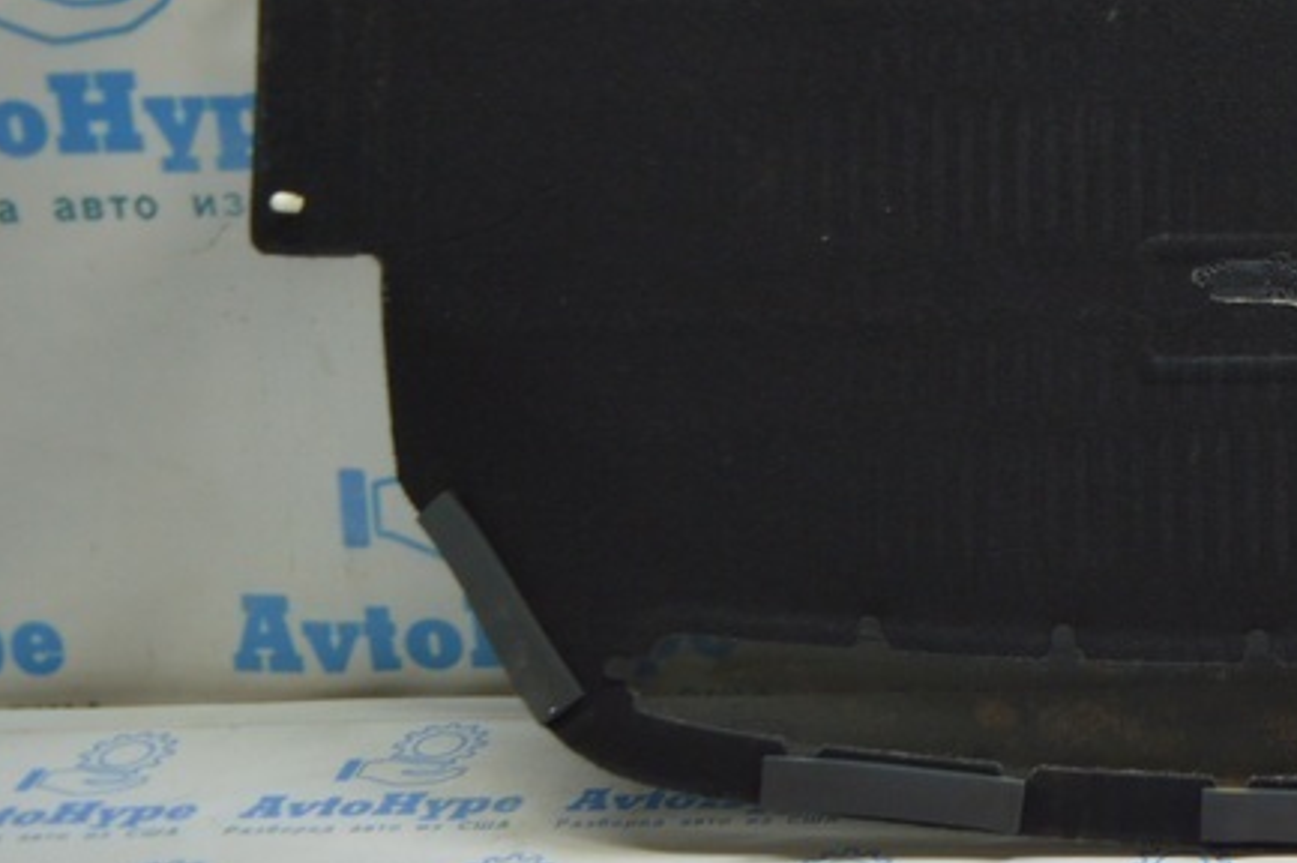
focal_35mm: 78
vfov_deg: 17.1
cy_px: -13
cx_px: 1528
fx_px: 2808
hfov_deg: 23.9
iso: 400
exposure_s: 1/60
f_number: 3.8
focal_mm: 22
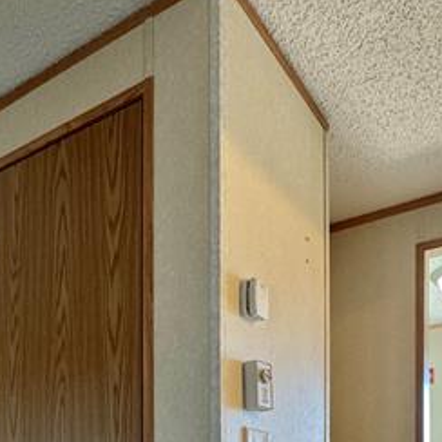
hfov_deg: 42.8
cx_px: 246
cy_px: 505
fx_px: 563
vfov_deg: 35.5
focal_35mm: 39
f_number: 2.2
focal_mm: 2.22
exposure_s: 1/60
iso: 500
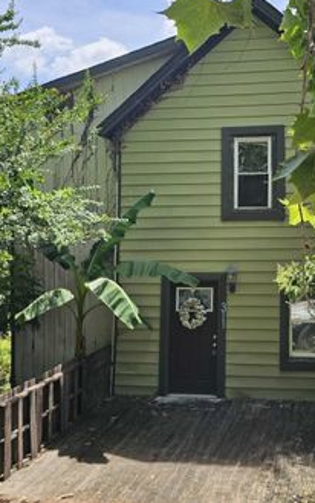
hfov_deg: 33.3
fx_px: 508
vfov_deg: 52.6
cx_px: 261
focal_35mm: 37
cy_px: 219
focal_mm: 6.3
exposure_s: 1/329
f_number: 1.7
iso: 10
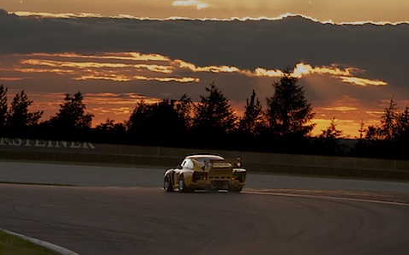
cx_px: 205
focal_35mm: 246
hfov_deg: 8.5
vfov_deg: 5.3
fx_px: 2742
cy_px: 119
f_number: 5.6
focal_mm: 160
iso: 1000
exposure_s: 1/500
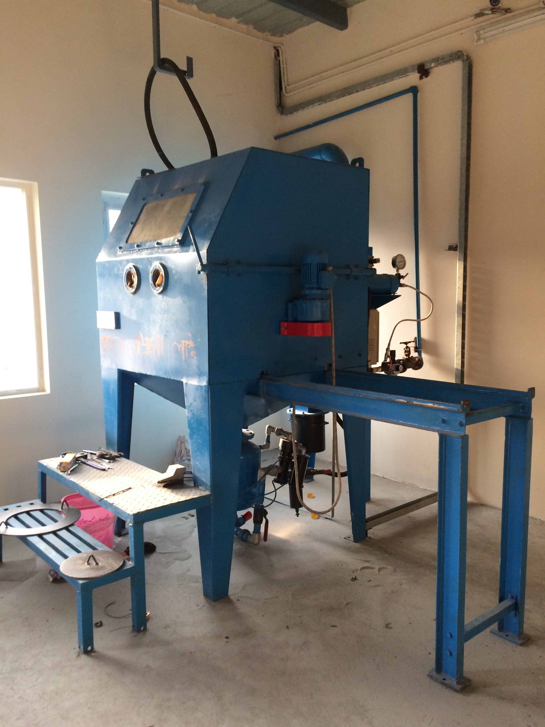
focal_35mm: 29
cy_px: 364
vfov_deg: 61.7
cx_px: 272
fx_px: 609
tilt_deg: -10.4
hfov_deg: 48.2
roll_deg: -0.7
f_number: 2.2
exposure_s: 1/33
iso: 80
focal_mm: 4.15
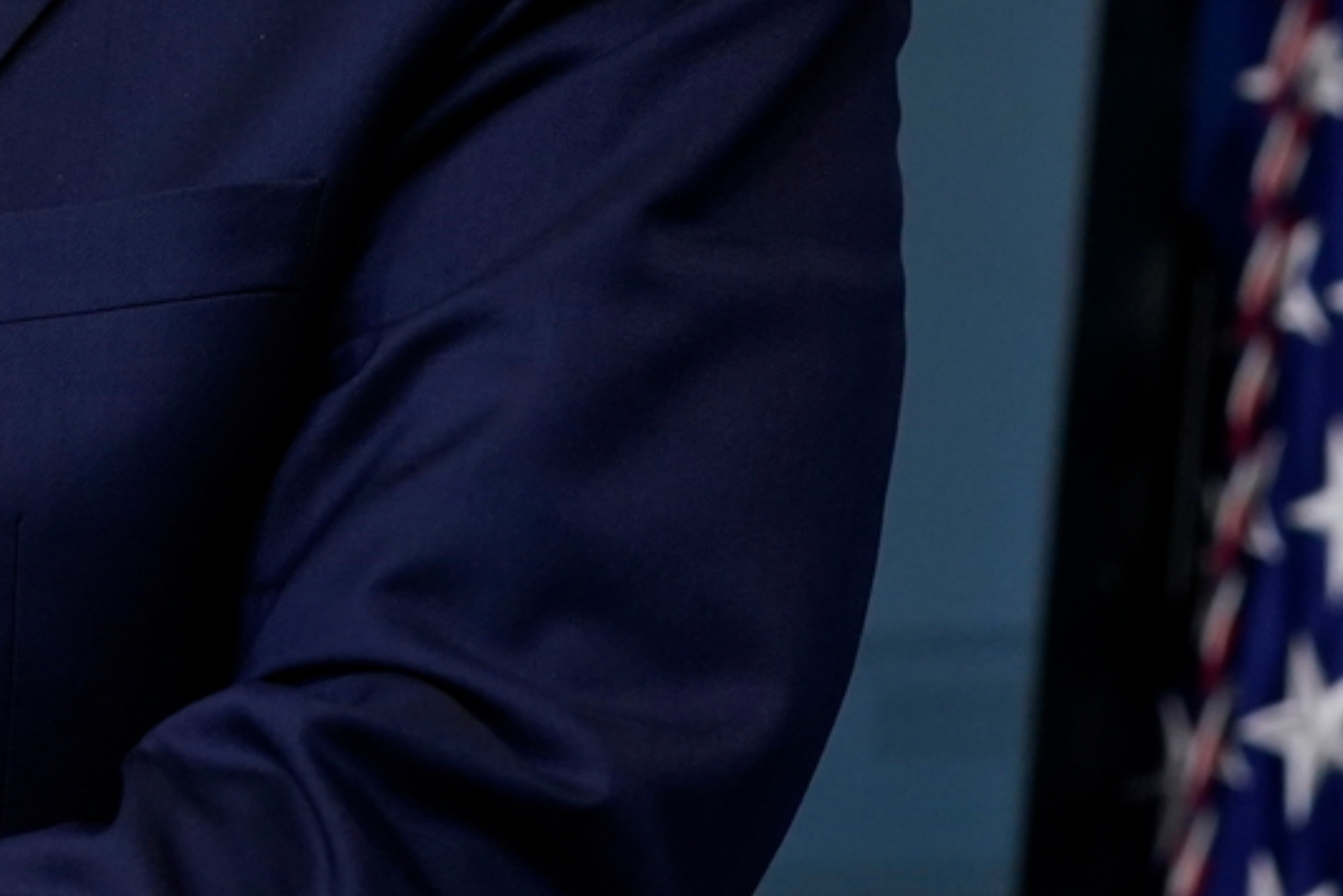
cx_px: -68
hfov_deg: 5.1
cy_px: -197
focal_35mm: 405
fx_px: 15108
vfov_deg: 3.4
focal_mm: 112
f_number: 4
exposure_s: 1/500
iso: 1600
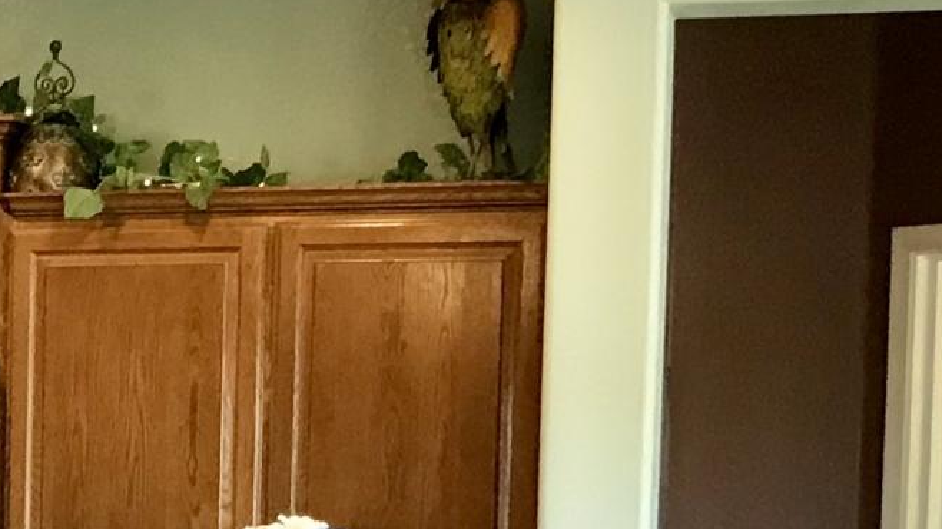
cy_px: 745
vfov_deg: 8.6
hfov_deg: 14.4
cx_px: -471
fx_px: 3472
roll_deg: -1.0
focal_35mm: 139
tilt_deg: -4.2
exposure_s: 1/15
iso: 40
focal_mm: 3.99
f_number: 1.8
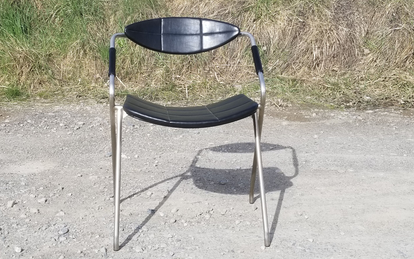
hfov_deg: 66.5
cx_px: 210
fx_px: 316
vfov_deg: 44.5
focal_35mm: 28
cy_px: 115
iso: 50
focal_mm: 4.25
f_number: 1.7
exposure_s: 1/1859
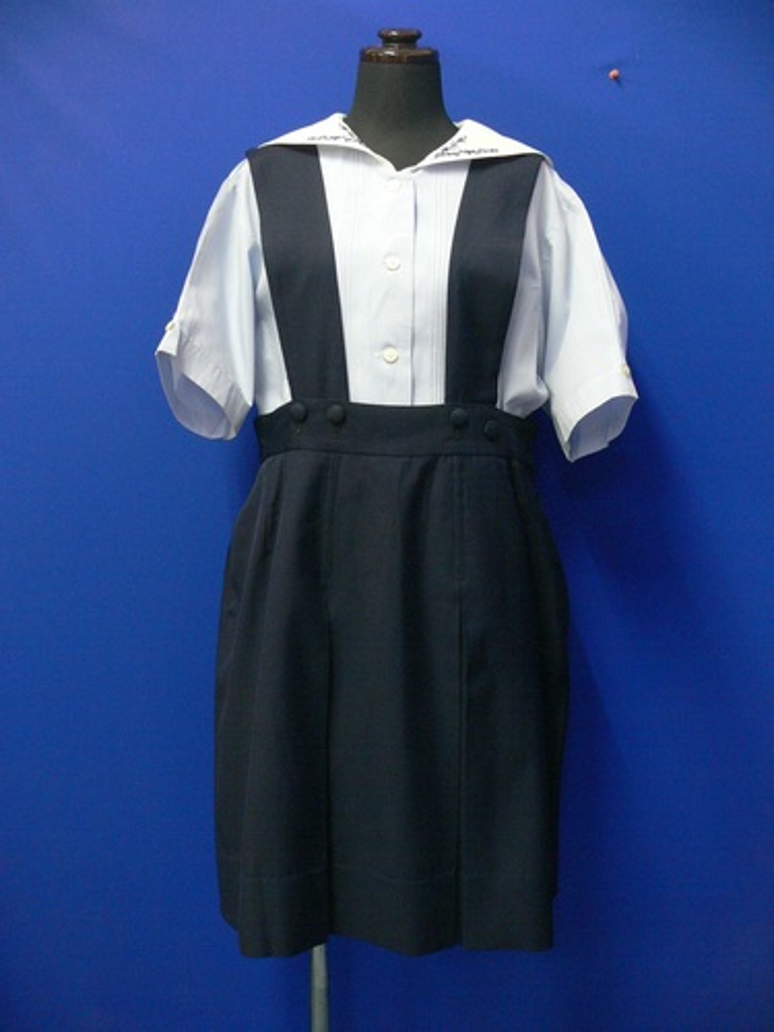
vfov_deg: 52.6
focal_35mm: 35
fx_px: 1043
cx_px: 387
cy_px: 516
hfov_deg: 40.7
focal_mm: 7.4
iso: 200
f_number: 2.8
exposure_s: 1/15
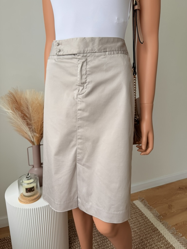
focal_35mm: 24
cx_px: 94
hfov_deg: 56.8
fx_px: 173
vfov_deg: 71.6
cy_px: 124
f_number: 1.78
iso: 64
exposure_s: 1/121
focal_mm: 6.76
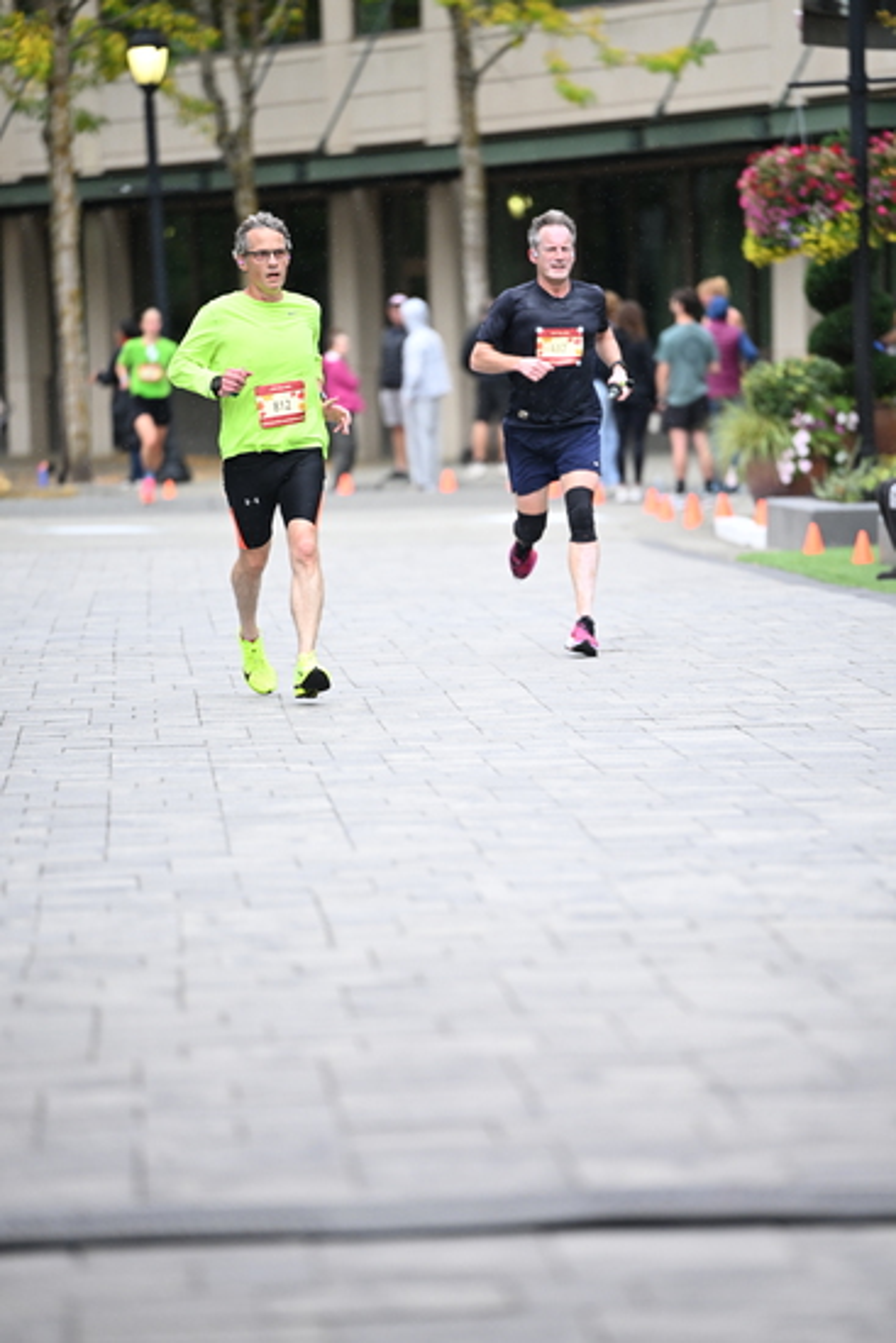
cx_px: 448
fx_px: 7461
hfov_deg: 6.9
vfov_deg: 10.3
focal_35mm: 200
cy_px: 672
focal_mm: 200
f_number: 2.8
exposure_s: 1/1250
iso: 1250
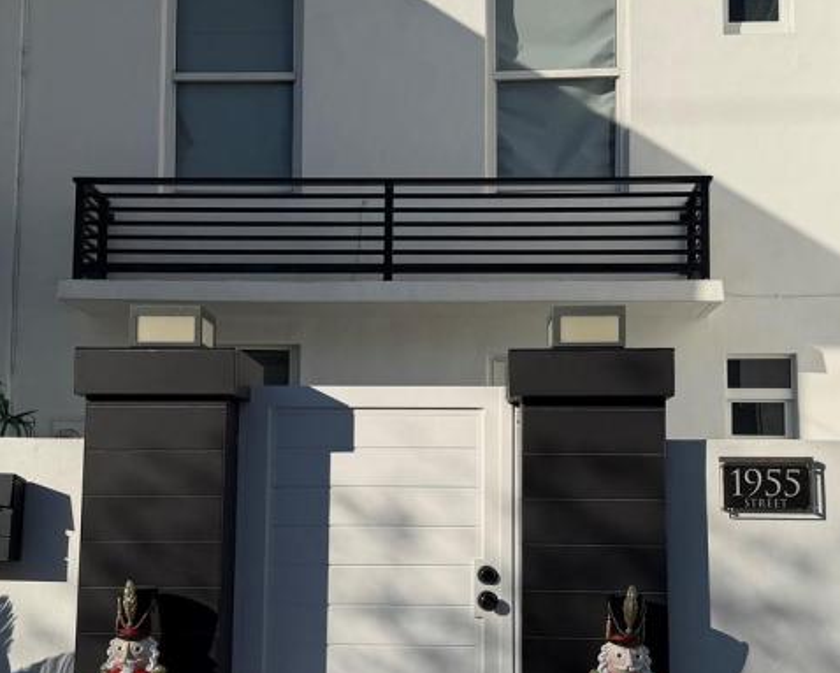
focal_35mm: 47
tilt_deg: +5.6
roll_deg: +0.4
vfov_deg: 32.0
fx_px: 1169
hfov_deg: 39.5
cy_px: 402
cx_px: 418
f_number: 1.78
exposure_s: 1/11905
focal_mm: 6.76
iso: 80
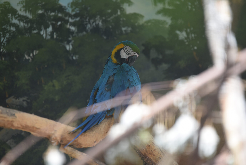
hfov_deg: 10.3
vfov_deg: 6.9
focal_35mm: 200
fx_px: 1367
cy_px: 82
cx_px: 123
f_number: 3.5
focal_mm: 200
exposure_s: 1/200
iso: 800
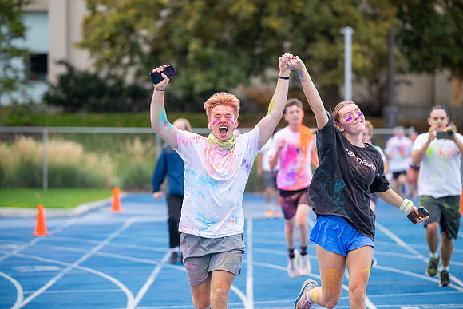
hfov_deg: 10.3
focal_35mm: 200
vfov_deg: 6.9
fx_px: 2573
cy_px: 154
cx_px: 232
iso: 500
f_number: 4
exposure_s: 1/640
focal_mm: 200
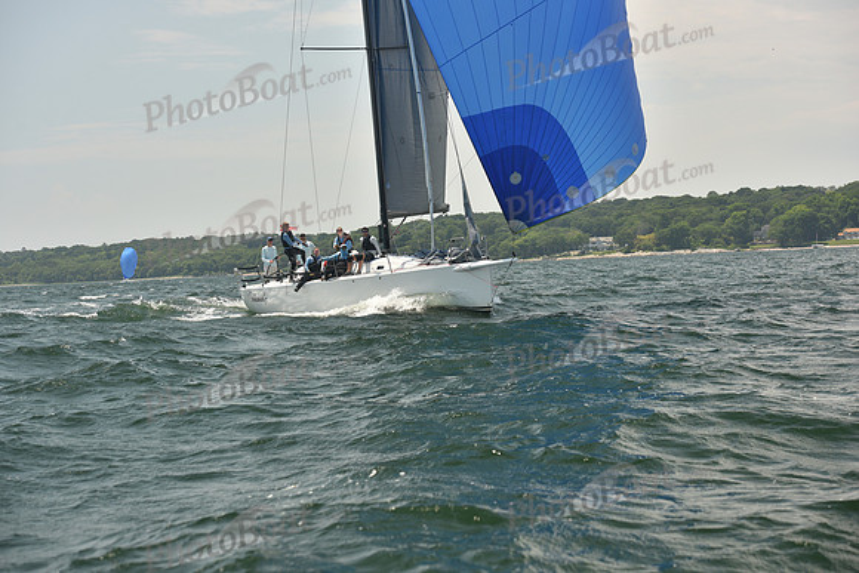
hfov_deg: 28.8
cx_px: 430
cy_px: 286
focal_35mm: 70
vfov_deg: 19.5
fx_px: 1671
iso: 250
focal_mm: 70
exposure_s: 1/640
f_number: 5.6
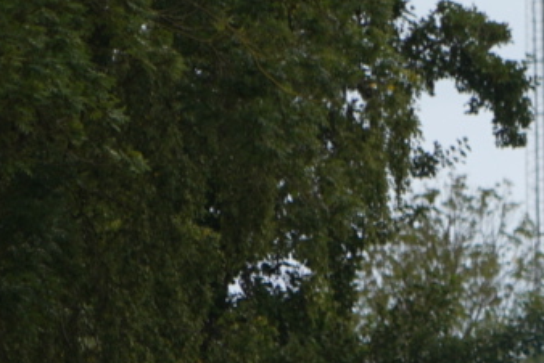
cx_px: 1035
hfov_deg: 1.8
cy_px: 659
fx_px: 17362
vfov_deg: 1.2
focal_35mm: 1148
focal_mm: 240
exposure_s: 1/80
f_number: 6.3
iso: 50
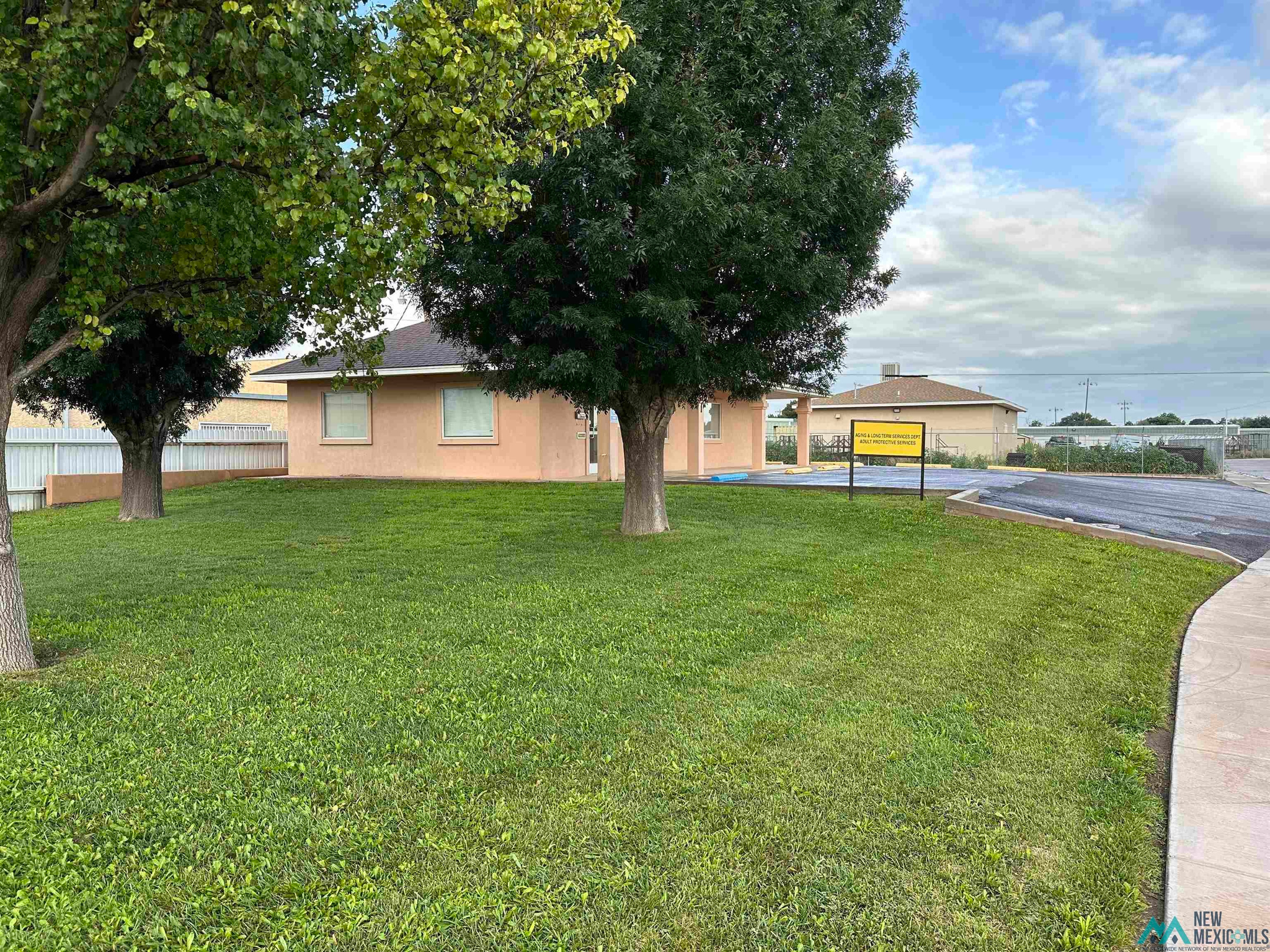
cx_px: 635
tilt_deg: -1.9
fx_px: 881
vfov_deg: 56.8
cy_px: 476
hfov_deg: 71.6
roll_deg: +0.1
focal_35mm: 24
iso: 80
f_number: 1.78
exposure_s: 1/464
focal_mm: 6.86
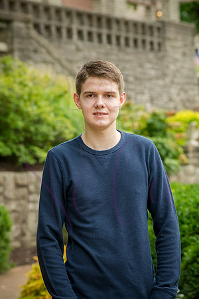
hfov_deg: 10.2
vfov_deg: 15.2
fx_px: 1119
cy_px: 150
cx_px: 100
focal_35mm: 135
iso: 640
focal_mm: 135
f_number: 8
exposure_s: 1/500
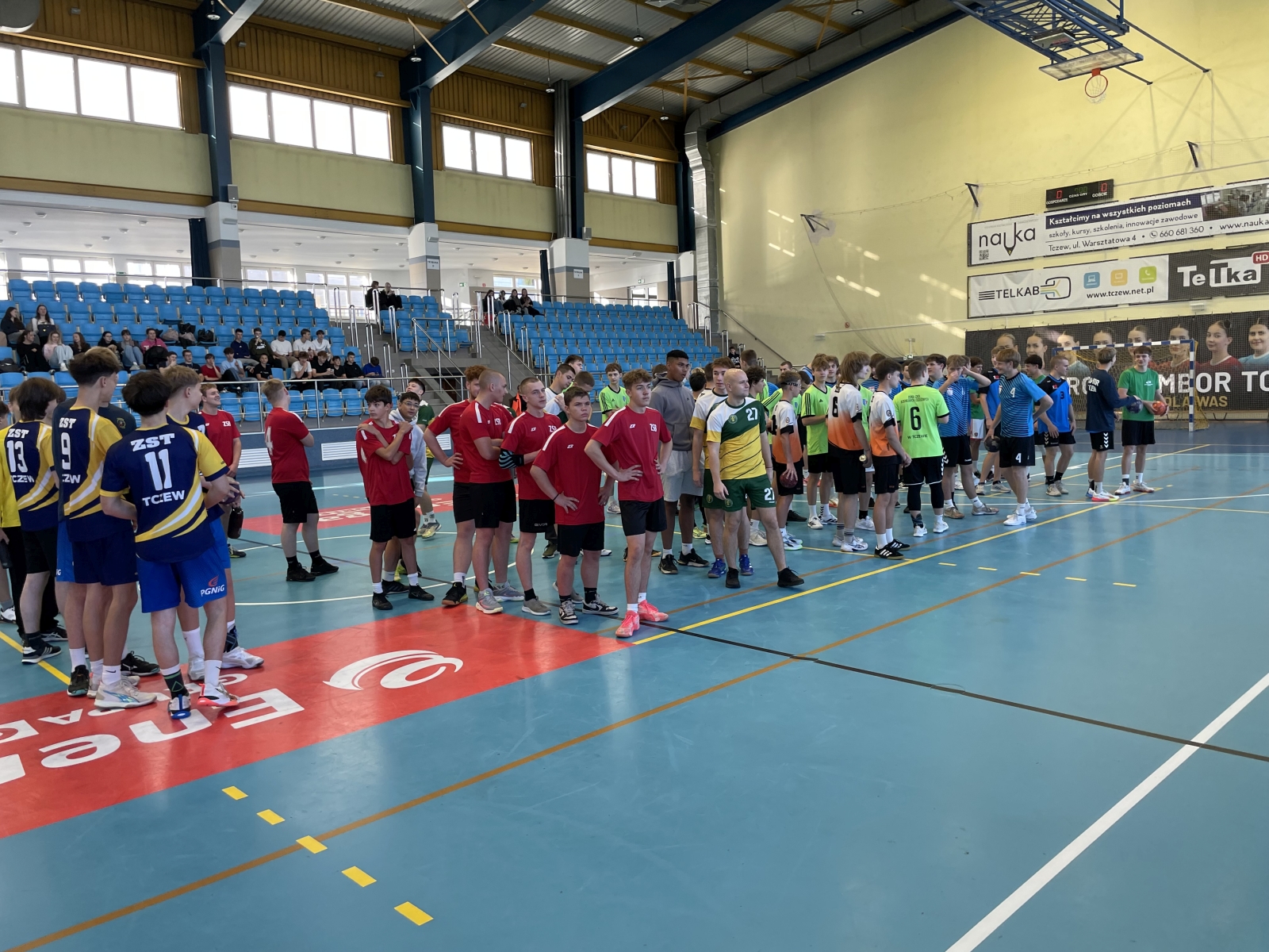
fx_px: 953
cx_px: 634
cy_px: 476
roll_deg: +1.4
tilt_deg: -1.3
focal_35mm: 26
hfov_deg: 67.3
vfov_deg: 53.1
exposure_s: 1/121
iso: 80
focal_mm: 4.2
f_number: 1.6
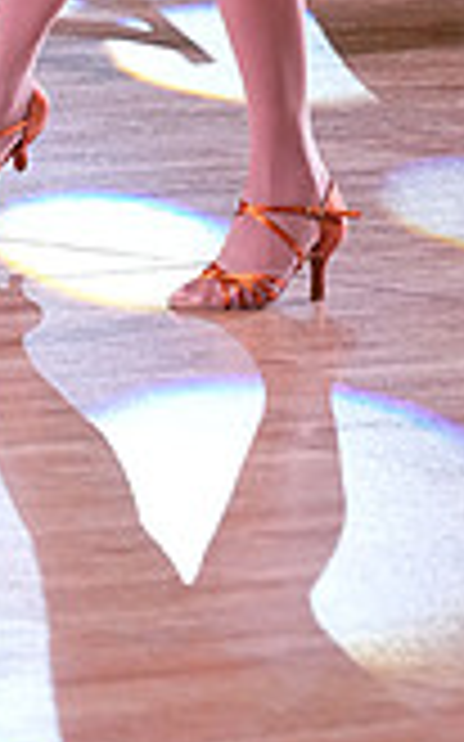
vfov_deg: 3.3
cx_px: -56
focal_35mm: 632
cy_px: -477
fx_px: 12798
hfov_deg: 2.1
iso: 5000
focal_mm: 176
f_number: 5.6
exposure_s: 1/320
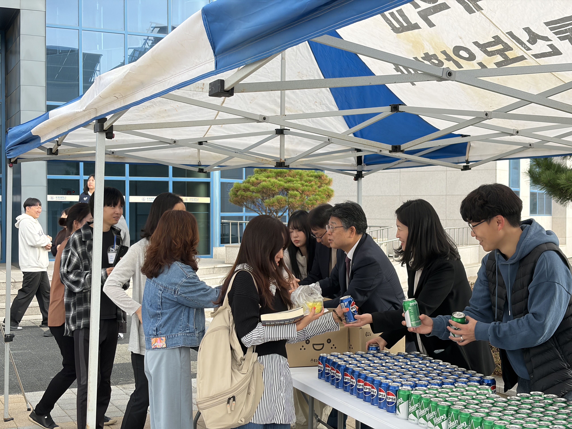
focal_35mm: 52
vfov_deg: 28.0
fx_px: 859
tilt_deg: +1.1
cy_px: 214
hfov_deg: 36.8
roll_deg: +1.3
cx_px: 286
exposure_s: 1/330
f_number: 1.6
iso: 32
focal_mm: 5.96
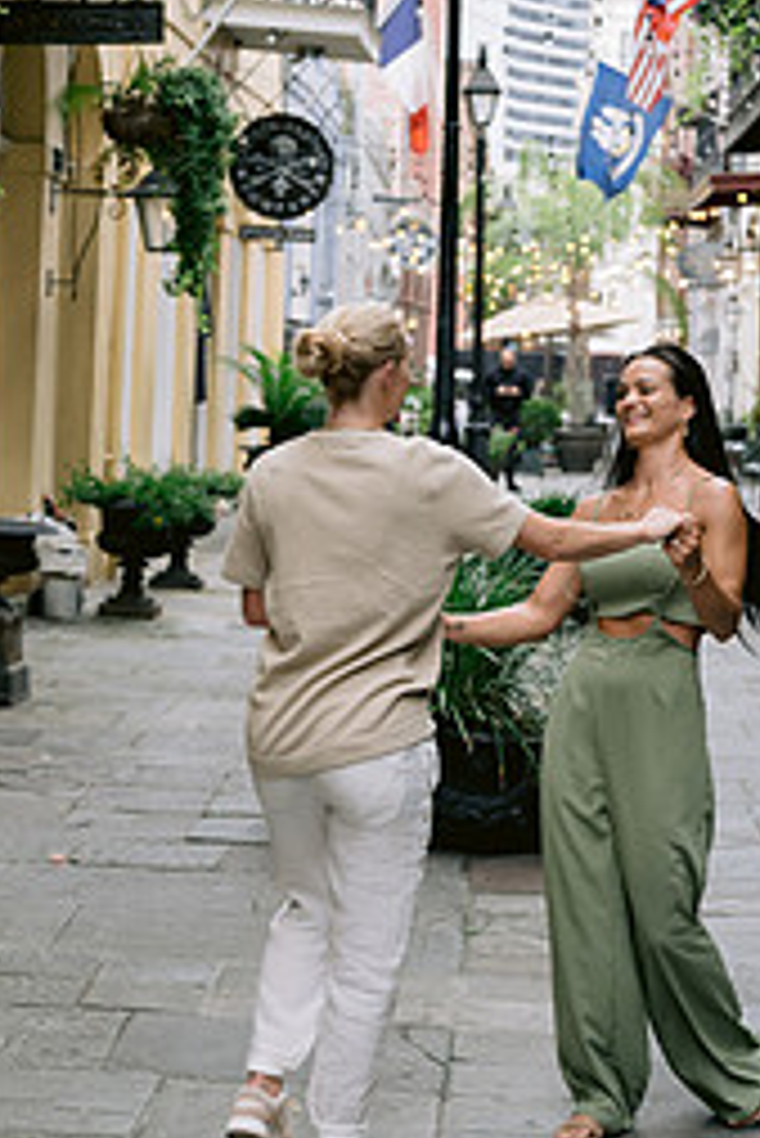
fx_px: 2814
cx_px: 517
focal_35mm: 89
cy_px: 499
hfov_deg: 15.3
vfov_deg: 22.8
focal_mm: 50
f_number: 4
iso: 640
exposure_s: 1/160
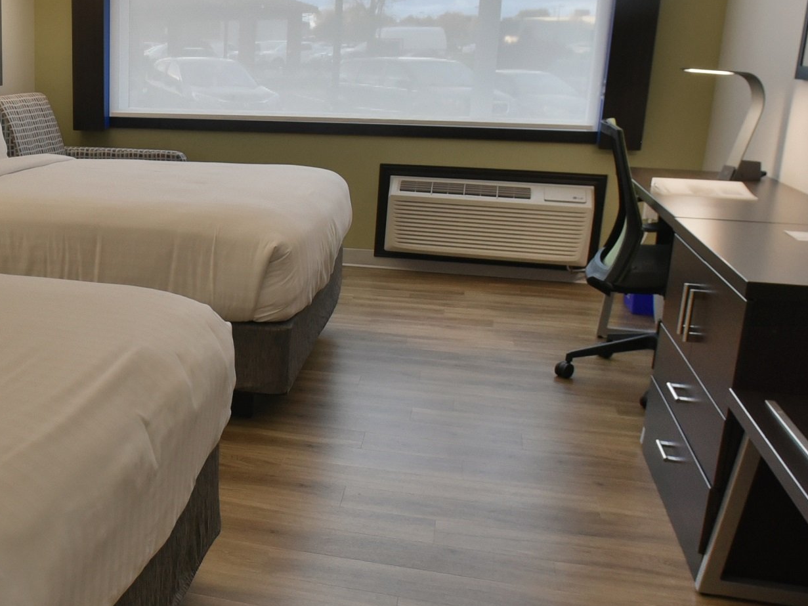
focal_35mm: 42
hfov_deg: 41.2
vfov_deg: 34.3
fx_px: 980
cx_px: 75
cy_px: 309
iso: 2000
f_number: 5.6
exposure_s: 1/125
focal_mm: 14
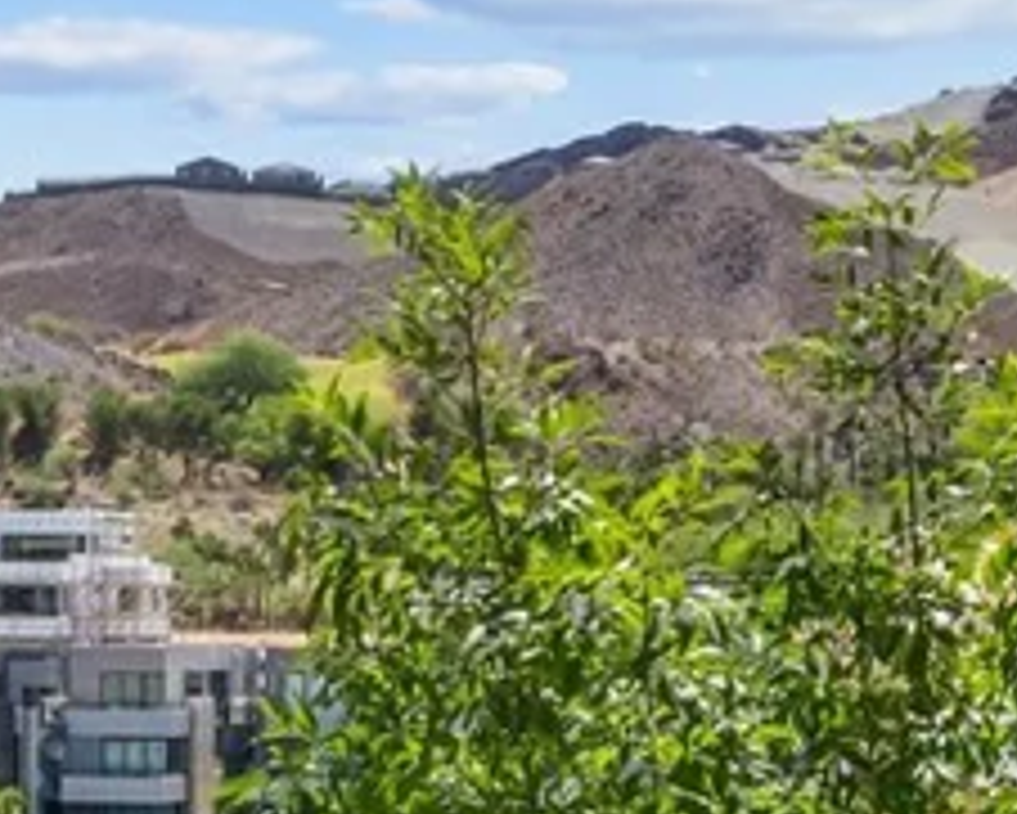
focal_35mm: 157
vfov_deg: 9.8
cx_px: 441
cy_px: 630
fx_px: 4728
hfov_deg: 12.3
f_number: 8
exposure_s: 1/8000
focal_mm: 25
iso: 400
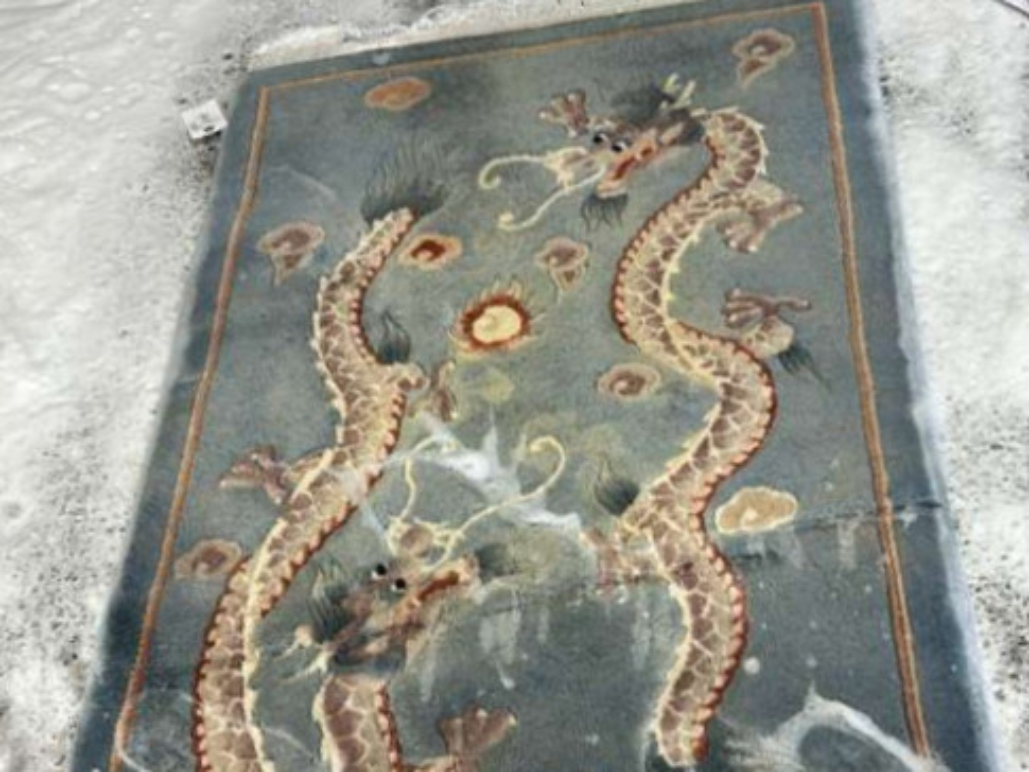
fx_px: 862
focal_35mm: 29
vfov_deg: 48.2
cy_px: 386
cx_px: 514
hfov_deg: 61.6
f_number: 2.2
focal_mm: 4.2
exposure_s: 1/120
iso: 32
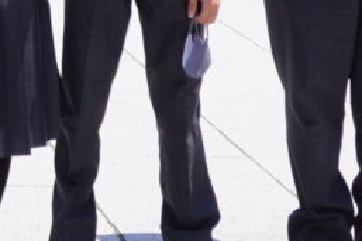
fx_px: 2110
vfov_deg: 6.1
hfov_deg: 9.3
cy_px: -437
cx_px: -307
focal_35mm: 210
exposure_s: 1/125
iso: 100
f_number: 9
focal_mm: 20
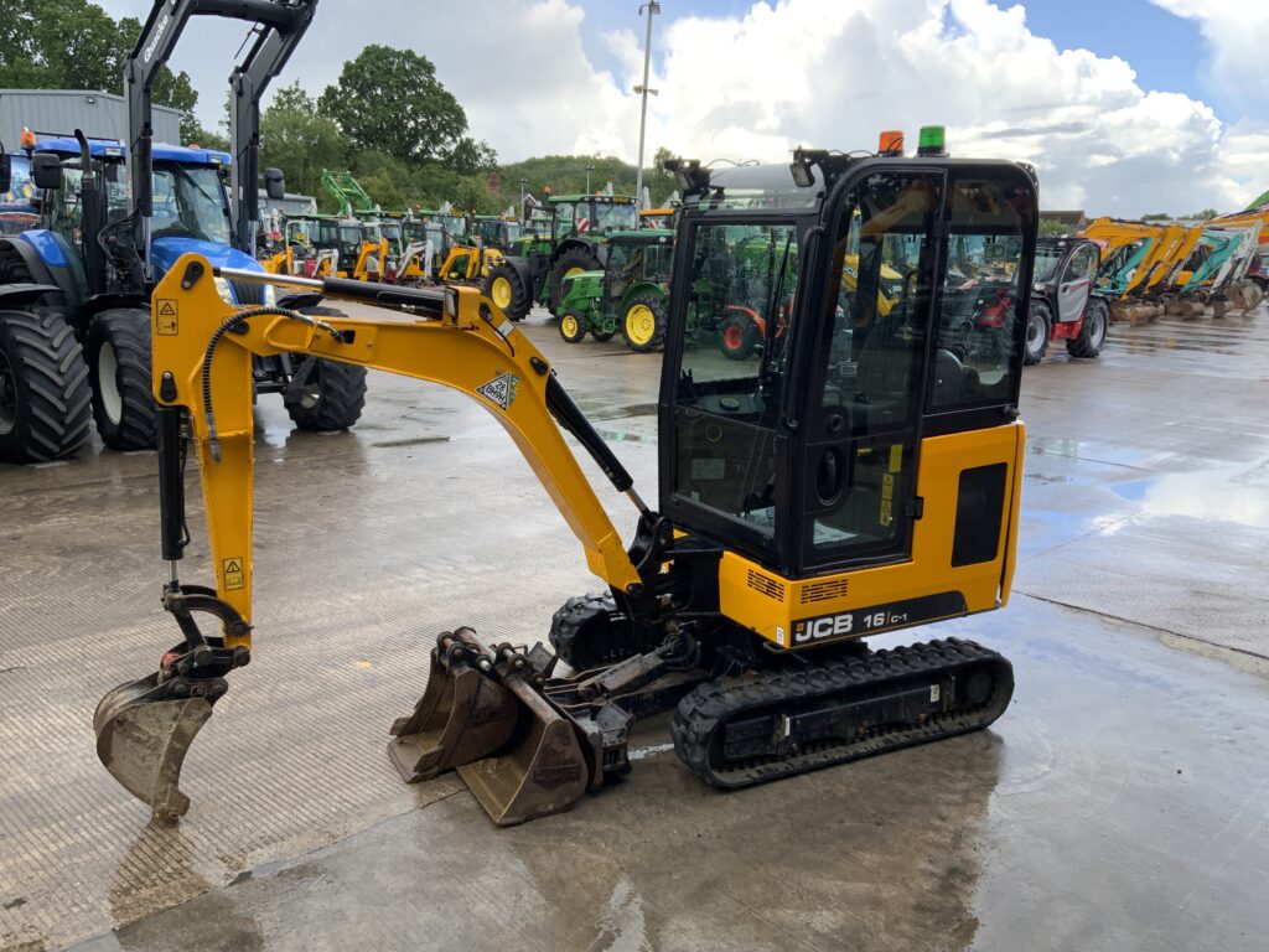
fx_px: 1063
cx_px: 634
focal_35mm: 29
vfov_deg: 48.2
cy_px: 476
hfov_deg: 61.7
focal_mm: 3
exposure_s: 1/331
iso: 16
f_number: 1.8
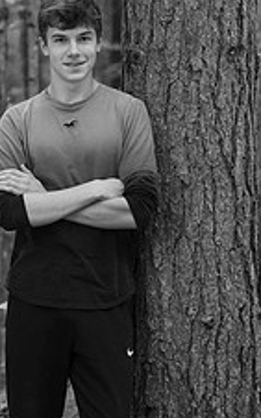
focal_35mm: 142
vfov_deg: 14.7
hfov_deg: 9.2
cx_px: 63
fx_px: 1618
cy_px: 220
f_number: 2.8
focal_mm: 70
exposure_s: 1/200
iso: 800
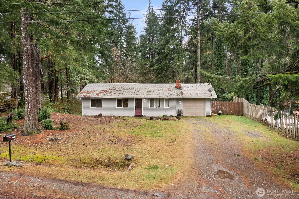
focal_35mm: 28
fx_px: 232
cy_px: 100
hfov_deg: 65.5
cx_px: 150
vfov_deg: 46.4
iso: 800
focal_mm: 10.26
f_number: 7.1
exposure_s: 1/80
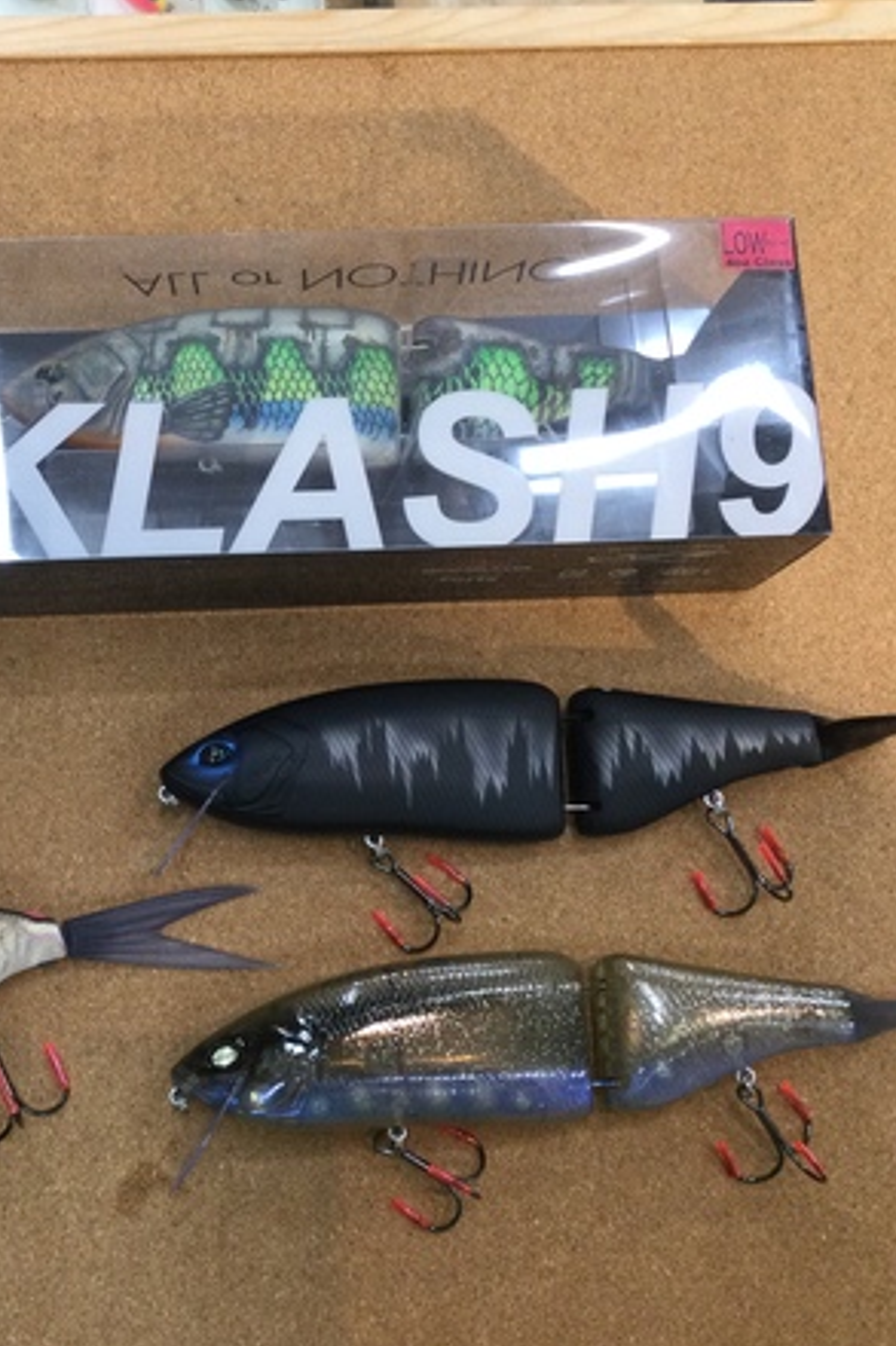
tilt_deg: -78.3
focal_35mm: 44
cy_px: 685
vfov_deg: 44.5
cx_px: 153
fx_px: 1644
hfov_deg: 29.6
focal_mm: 3.3
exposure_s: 1/30
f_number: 2.4
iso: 32
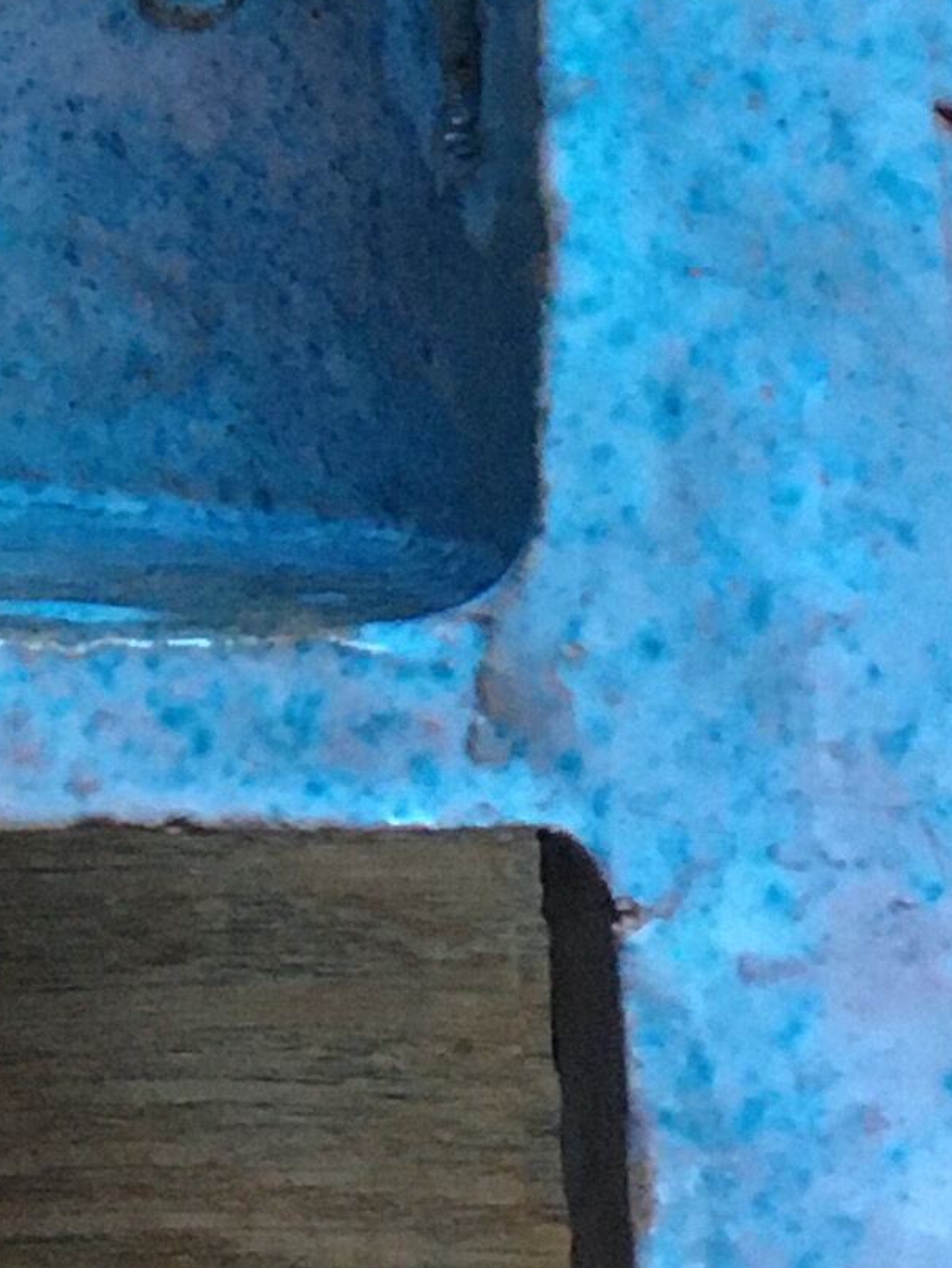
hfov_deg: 9.9
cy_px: -323
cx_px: -563
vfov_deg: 13.2
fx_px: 5314
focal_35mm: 145
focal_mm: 4.15
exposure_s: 1/17
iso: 200
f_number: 2.2
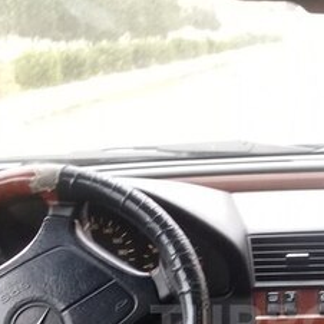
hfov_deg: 21.1
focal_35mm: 80
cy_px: 326
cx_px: 297
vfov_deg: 20.9
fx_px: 847
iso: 50
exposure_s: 1/33
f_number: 2.2
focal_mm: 3.3
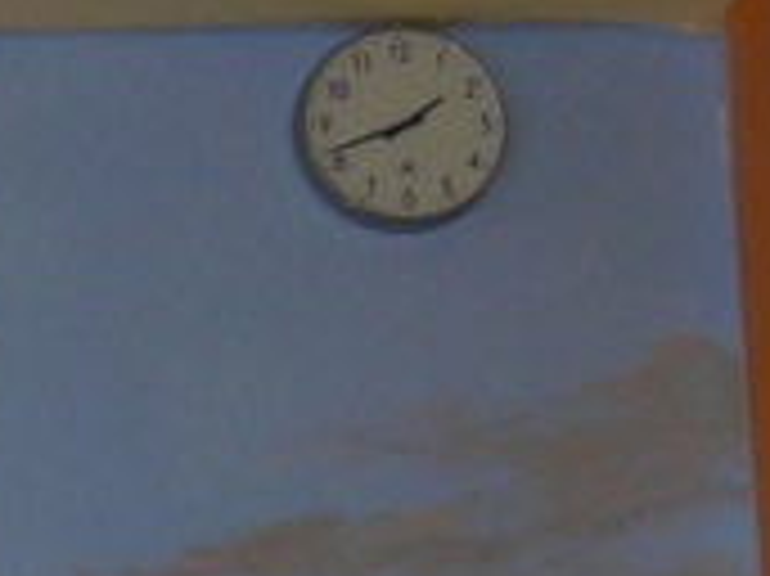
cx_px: -716
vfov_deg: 7.3
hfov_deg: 9.5
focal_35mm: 197
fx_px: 4379
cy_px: 1012
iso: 50
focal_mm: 8.7
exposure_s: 1/60.1
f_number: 3.2
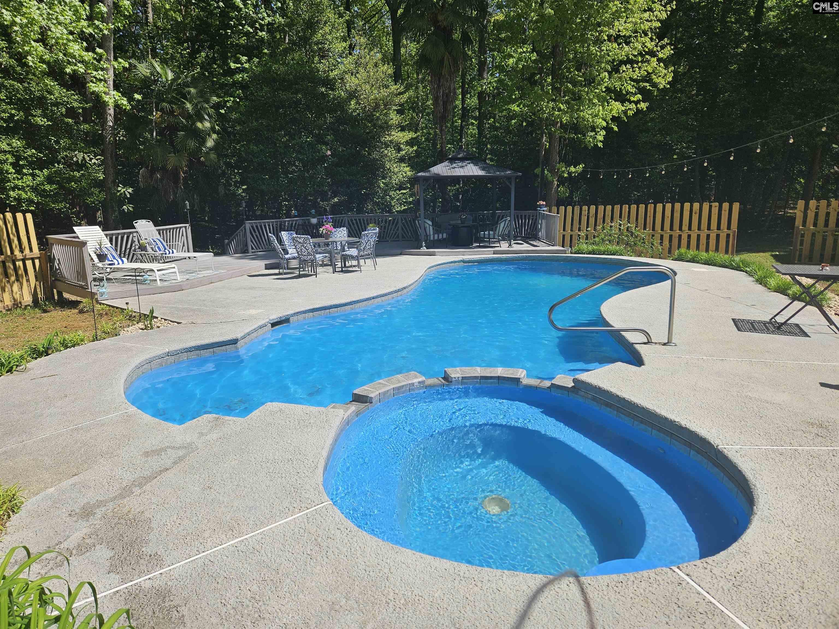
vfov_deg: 58.9
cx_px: 420
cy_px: 314
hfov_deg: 73.9
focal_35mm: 23
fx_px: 557
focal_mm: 5.4
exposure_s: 1/2204
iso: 25
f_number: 1.8
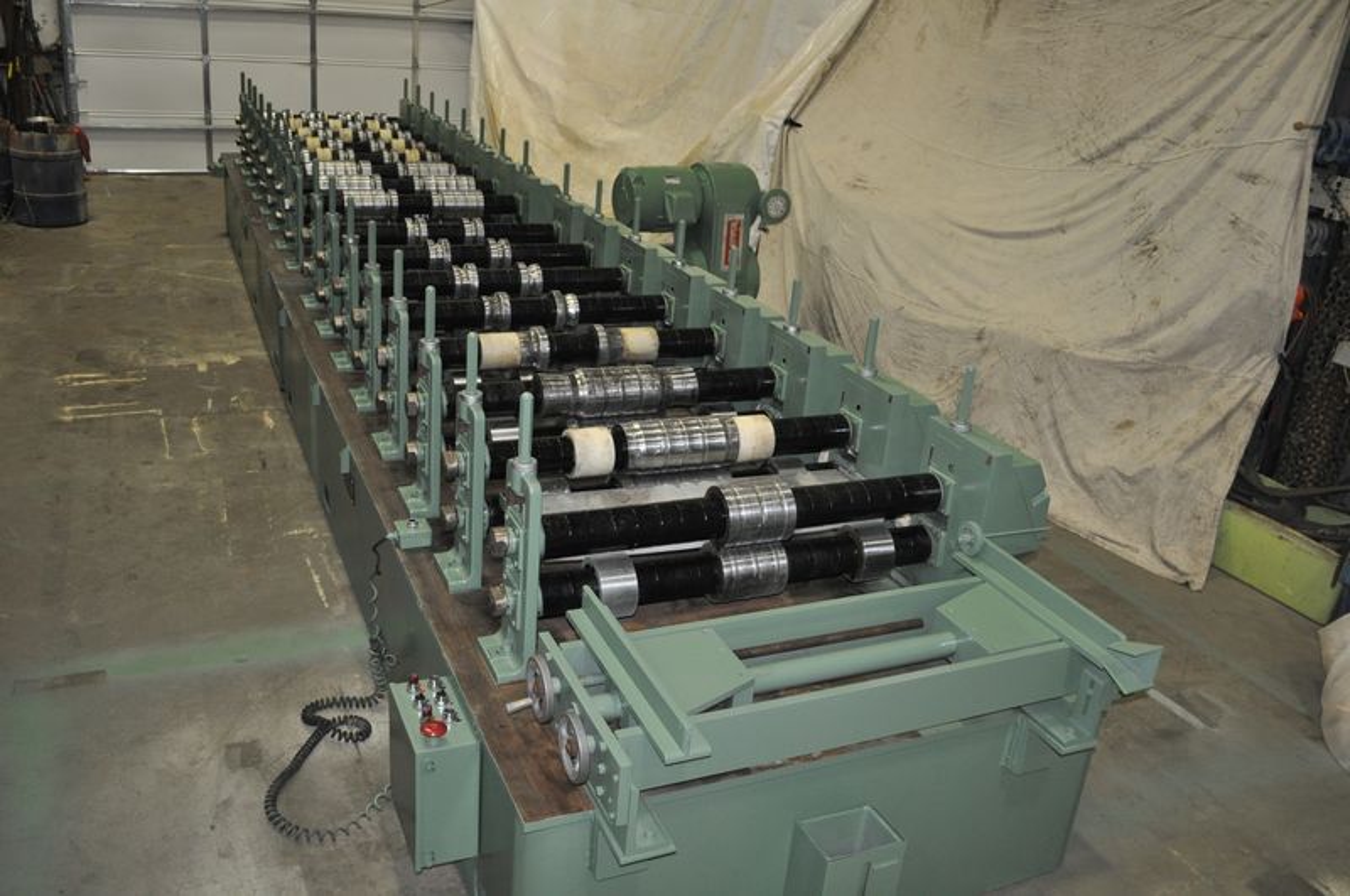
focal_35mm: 30
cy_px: 448
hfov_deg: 62.0
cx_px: 675
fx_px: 1123
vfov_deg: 43.5
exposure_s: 1/60
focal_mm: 20
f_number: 3.8
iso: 800
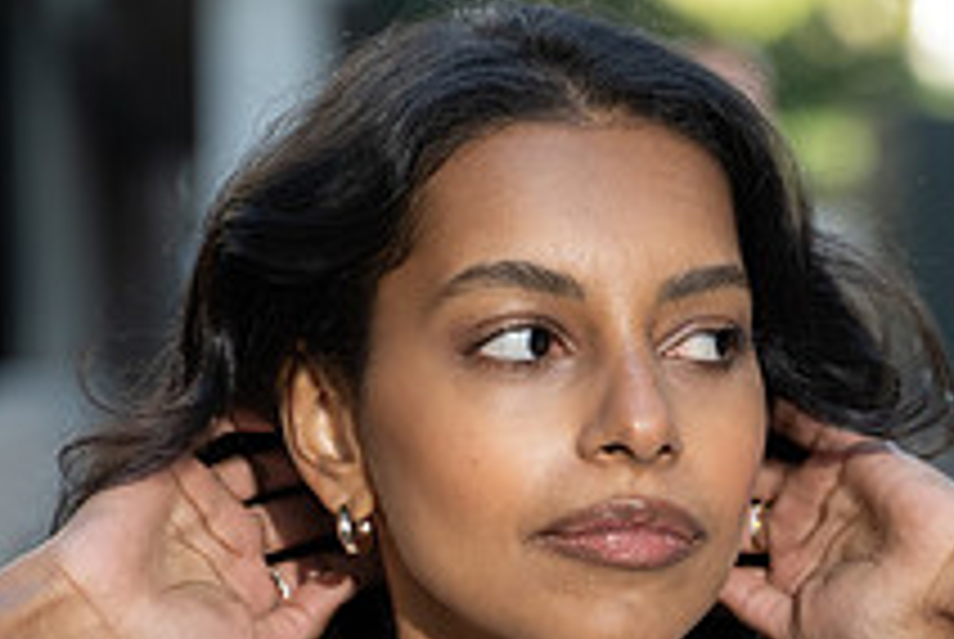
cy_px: 826
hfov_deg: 10.0
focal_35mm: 205
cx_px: 639
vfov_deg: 6.7
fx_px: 5440
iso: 400
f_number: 2.8
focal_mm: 75
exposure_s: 1/500
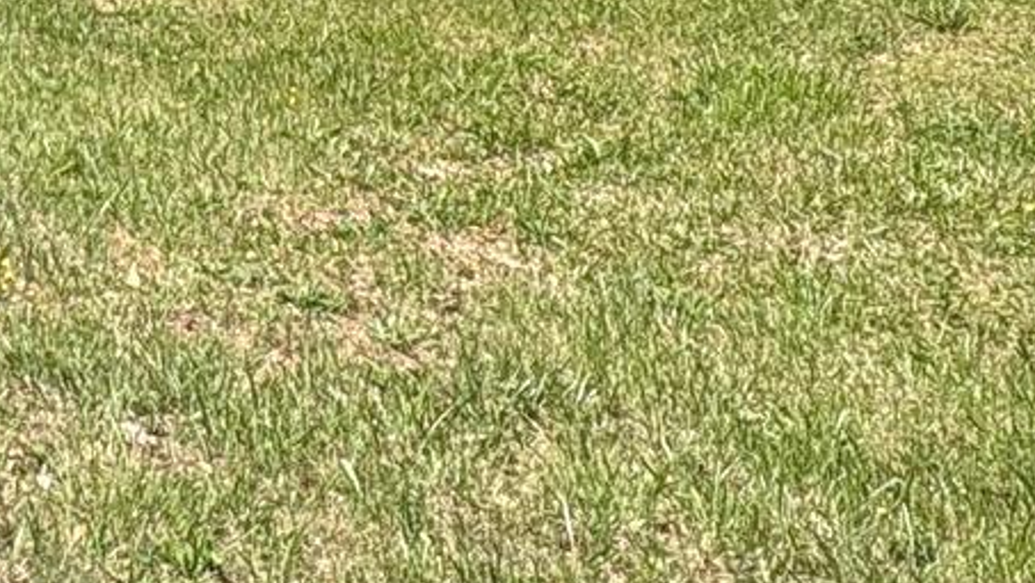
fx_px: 1894
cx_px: -176
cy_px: -412
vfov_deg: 15.4
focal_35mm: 69
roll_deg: +3.7
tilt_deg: +4.9
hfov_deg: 27.3
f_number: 2.2
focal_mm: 2.22
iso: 50
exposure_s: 1/1256
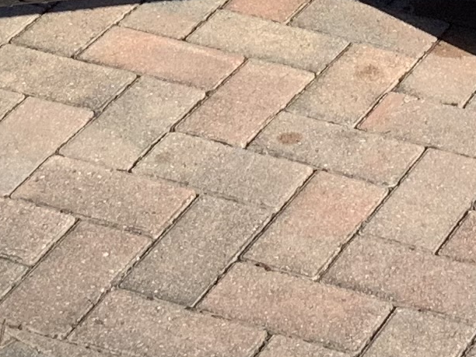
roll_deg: -1.3
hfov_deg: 10.3
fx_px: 2626
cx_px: 478
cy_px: -485
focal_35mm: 191
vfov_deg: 7.3
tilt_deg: -17.3
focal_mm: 3
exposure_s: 1/1221
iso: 16
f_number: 1.8
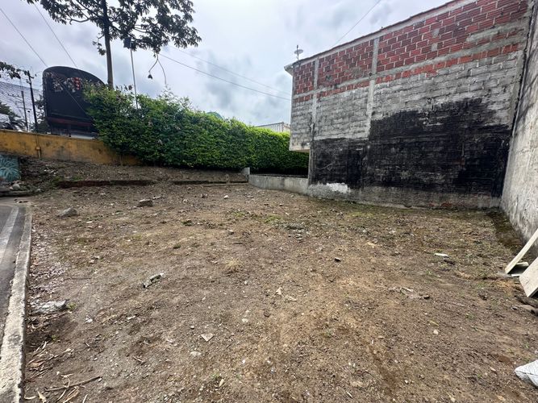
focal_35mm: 14
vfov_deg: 85.7
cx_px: 269
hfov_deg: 102.1
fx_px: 218
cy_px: 202
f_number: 2.2
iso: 40
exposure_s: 1/629
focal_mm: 2.22
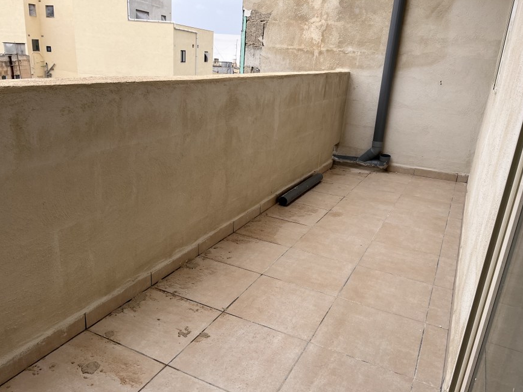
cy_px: 208
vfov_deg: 49.7
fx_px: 423
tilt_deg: -20.9
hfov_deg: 63.4
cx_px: 250
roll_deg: -3.9
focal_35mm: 28
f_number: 1.6
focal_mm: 5.1
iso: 50
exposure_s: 1/577
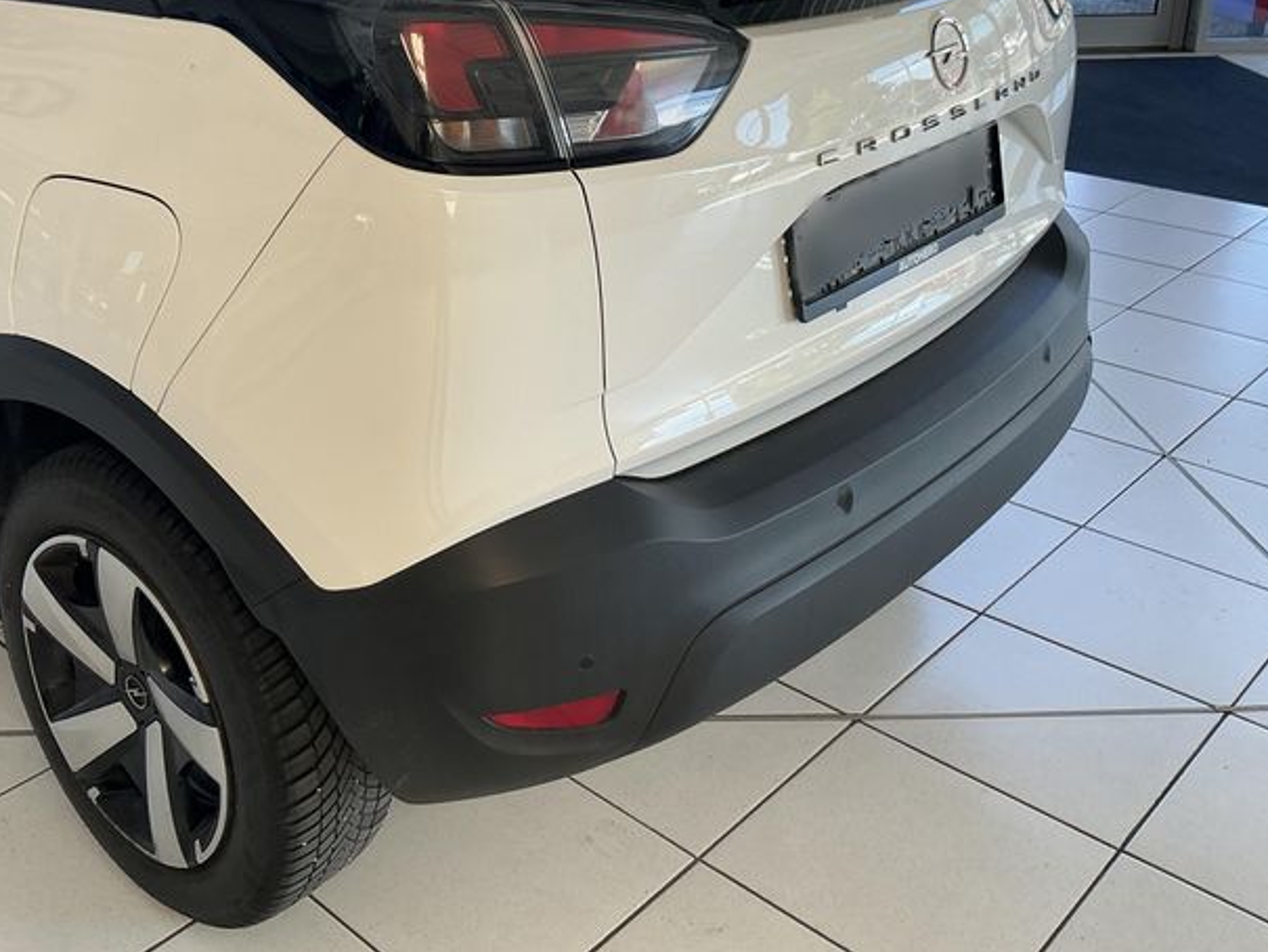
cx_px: 495
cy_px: 327
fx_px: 1356
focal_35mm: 37
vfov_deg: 38.3
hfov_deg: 49.8
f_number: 1.8
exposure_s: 1/122
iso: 32
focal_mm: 3
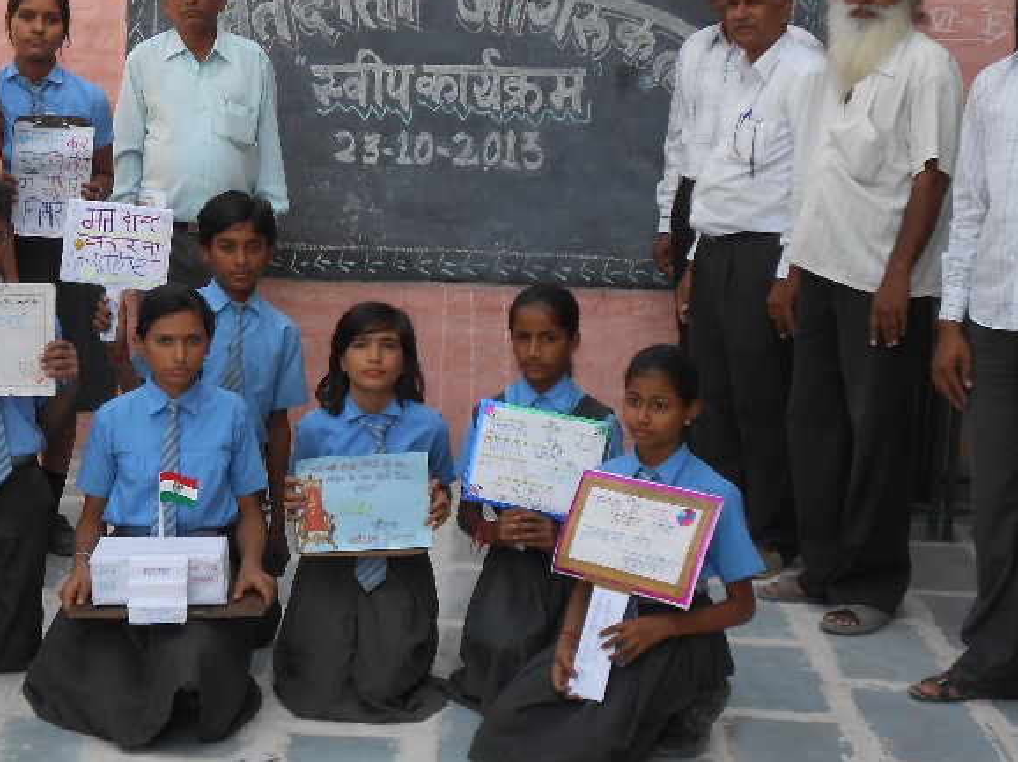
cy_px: 287
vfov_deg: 18.9
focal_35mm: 78
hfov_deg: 24.4
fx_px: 2293
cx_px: 132
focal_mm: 7.8
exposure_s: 1/160
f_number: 4.5
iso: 80
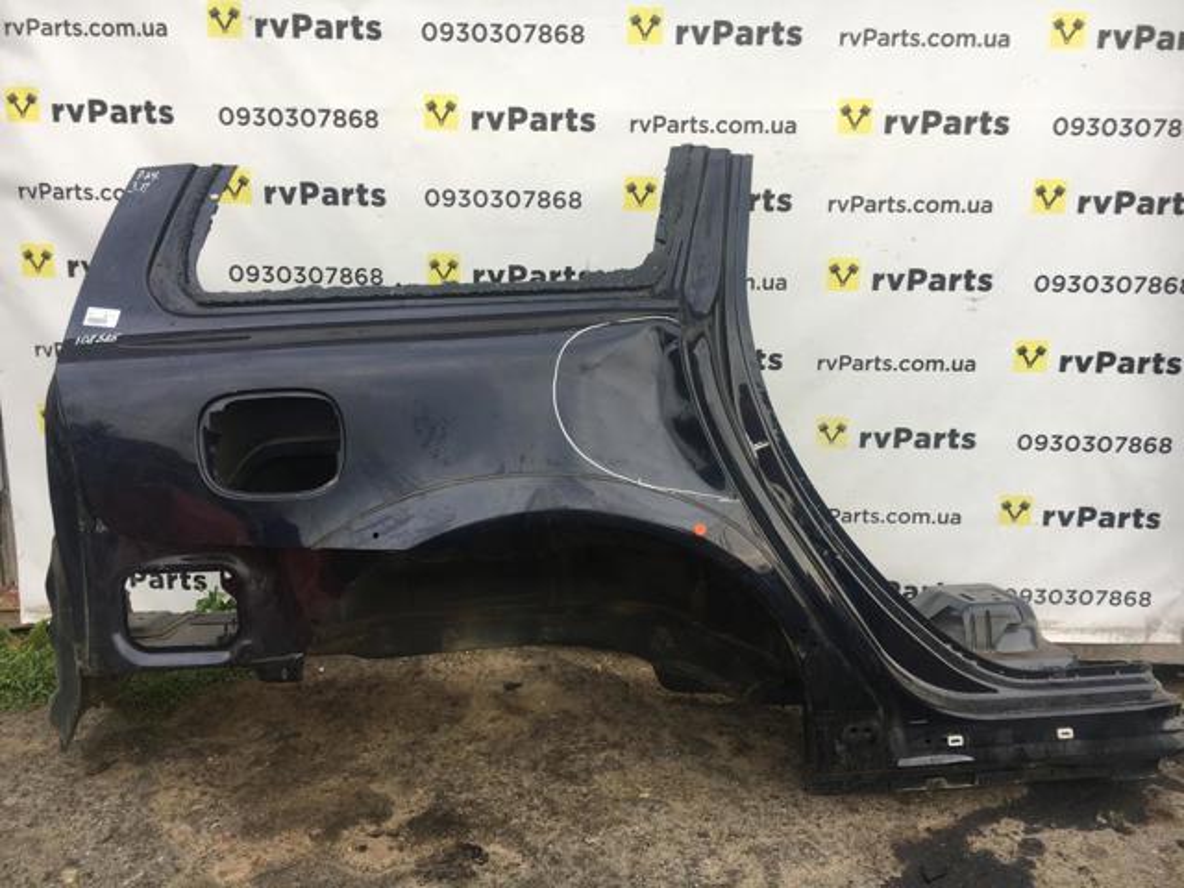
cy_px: 444
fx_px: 992
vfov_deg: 48.2
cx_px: 592
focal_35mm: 29
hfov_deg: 61.7
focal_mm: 4.15
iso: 25
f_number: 2.2
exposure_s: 1/100
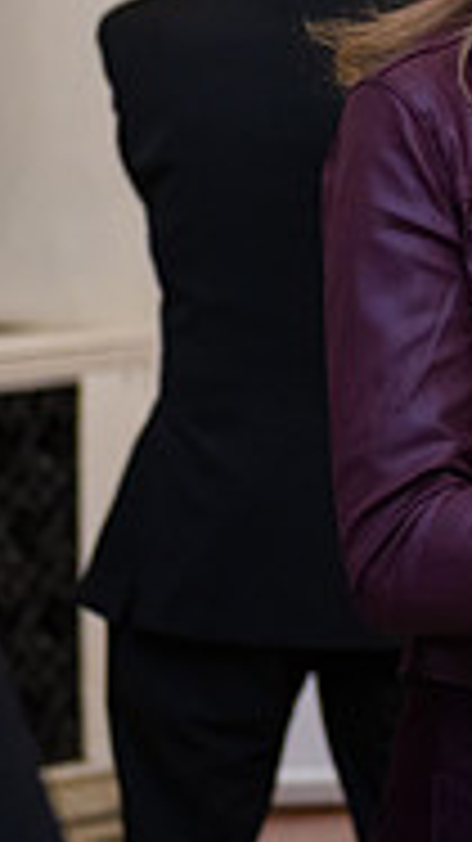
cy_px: 135
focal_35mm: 171
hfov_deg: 7.0
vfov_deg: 12.5
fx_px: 3810
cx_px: 621
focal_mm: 52
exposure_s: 1/200
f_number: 3.2
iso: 1600
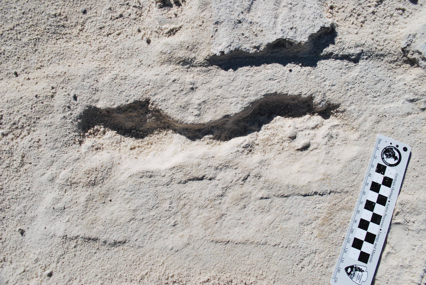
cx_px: 213
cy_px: 142
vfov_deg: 48.0
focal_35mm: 27
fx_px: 320
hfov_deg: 67.3
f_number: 8
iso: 100
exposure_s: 1/250
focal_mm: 18
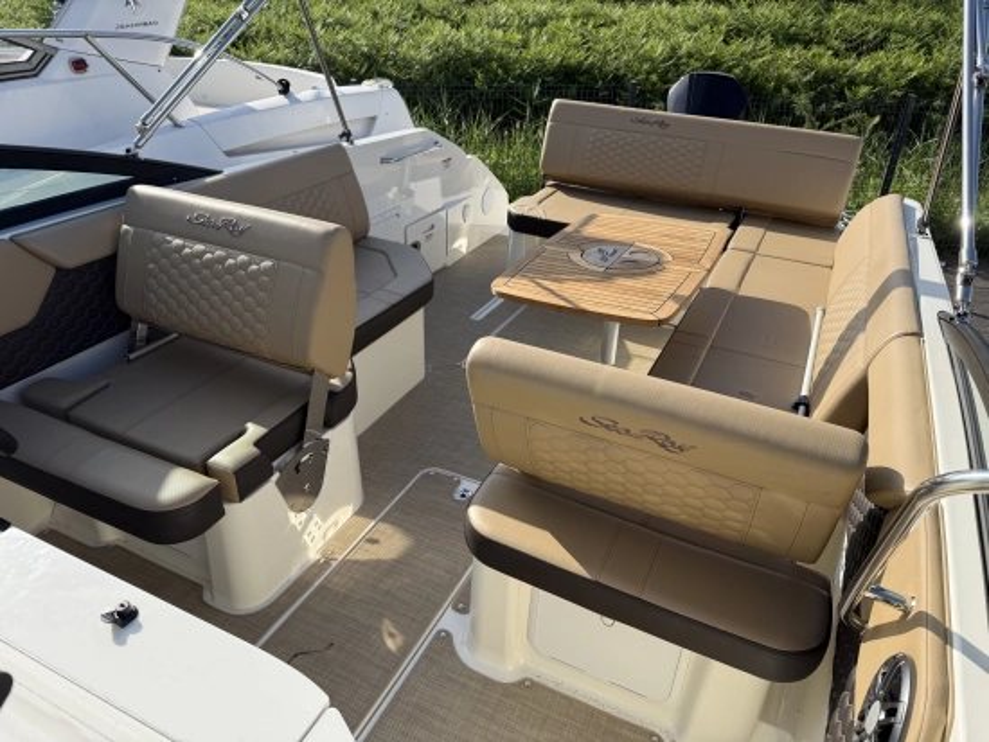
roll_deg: +0.1
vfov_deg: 56.9
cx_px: 494
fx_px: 686
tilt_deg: -32.6
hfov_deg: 71.6
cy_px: 371
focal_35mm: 24
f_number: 1.78
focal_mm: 6.76
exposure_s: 1/3584
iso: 80
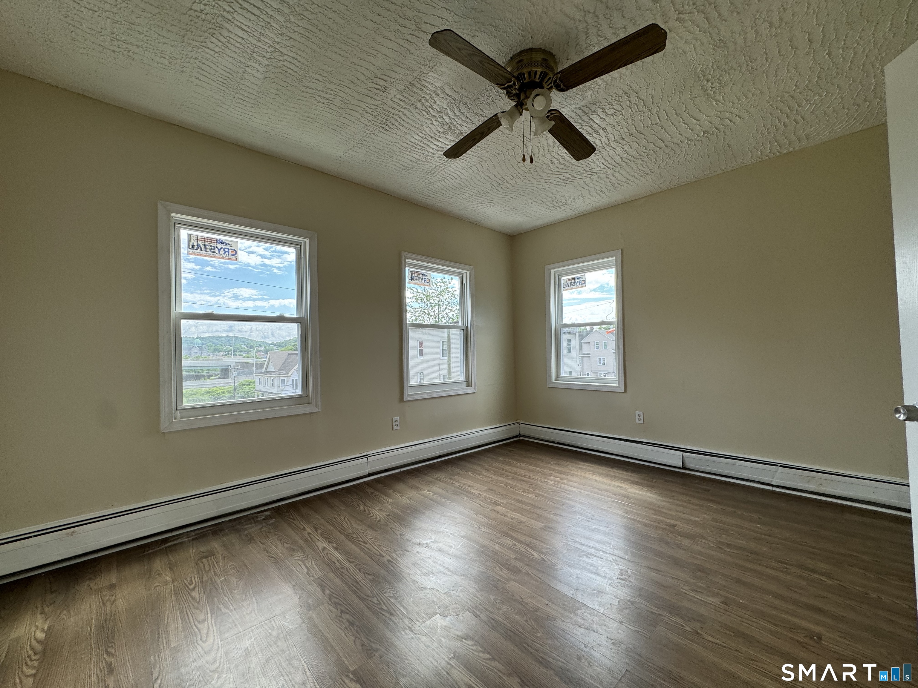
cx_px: 459
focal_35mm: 14
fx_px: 371
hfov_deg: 102.1
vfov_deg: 85.7
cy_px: 344
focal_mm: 2.22
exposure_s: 1/152
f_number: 2.2
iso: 40
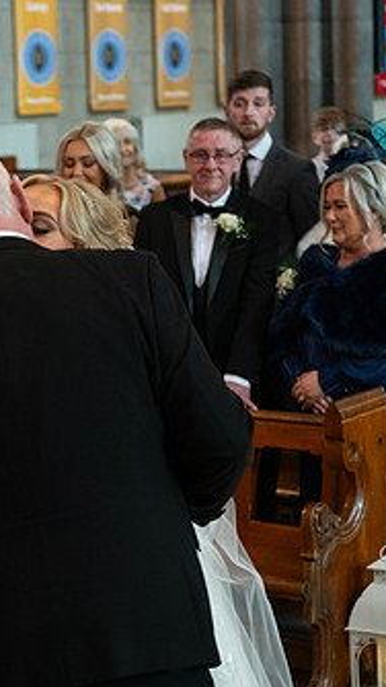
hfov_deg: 11.0
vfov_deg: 19.6
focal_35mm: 109
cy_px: 348
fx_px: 1987
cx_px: 18
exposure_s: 1/160
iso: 1250
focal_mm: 60
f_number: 3.5
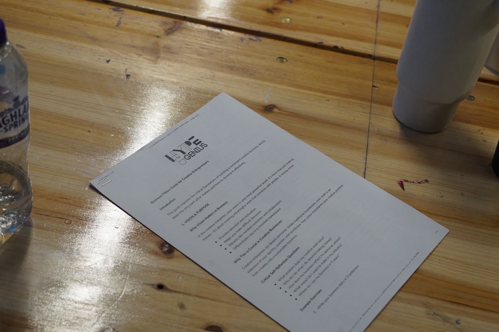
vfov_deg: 22.6
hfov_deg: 33.4
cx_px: 250
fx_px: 832
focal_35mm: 60
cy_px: 166
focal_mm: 60
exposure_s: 1/250
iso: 3200
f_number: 5.6
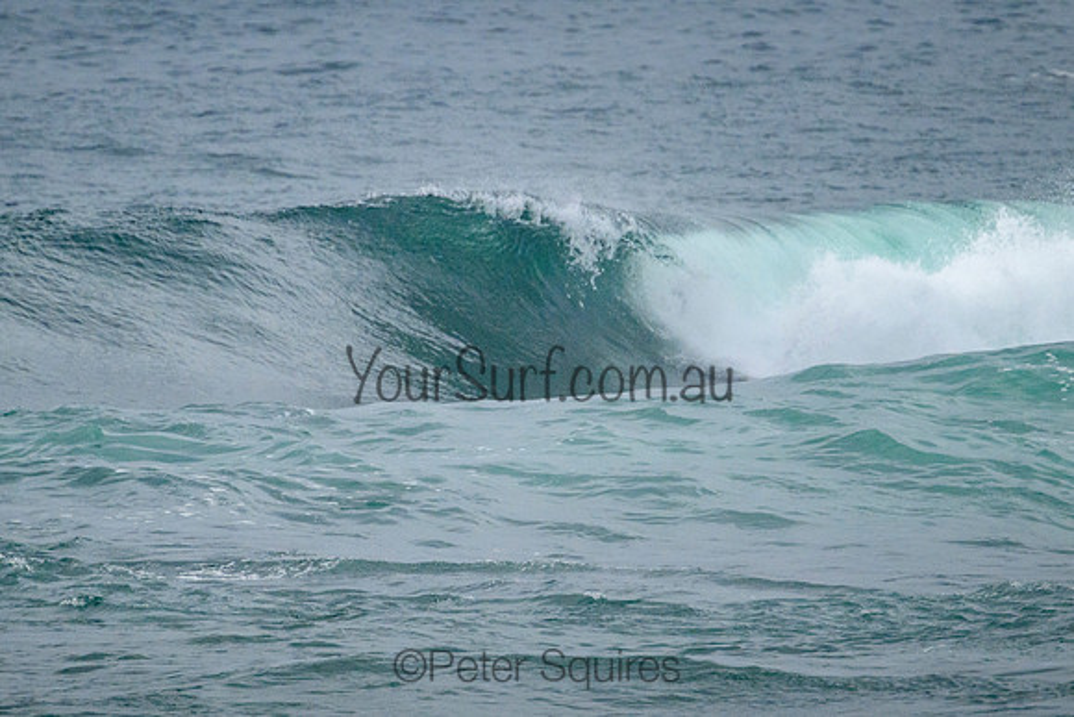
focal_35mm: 1100
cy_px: 299
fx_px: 32814
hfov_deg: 1.9
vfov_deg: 1.3
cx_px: 583
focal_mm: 800
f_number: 11
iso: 2000
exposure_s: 1/2000
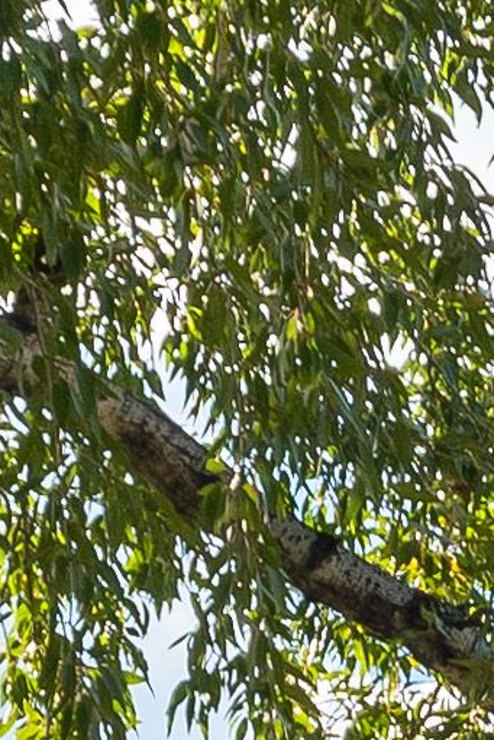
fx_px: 8474
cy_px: 1536
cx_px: 1302
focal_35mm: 412
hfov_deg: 3.3
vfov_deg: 4.9
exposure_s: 1/160
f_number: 7.1
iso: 250
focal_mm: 35
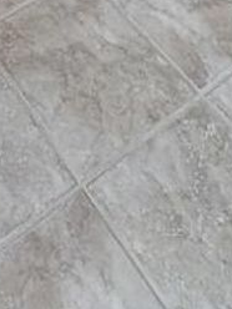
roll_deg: +0.3
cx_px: -131
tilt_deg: -12.6
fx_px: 688
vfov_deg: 14.0
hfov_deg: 17.0
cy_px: -483
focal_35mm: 77
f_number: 2.2
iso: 100
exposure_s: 1/120
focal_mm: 2.22
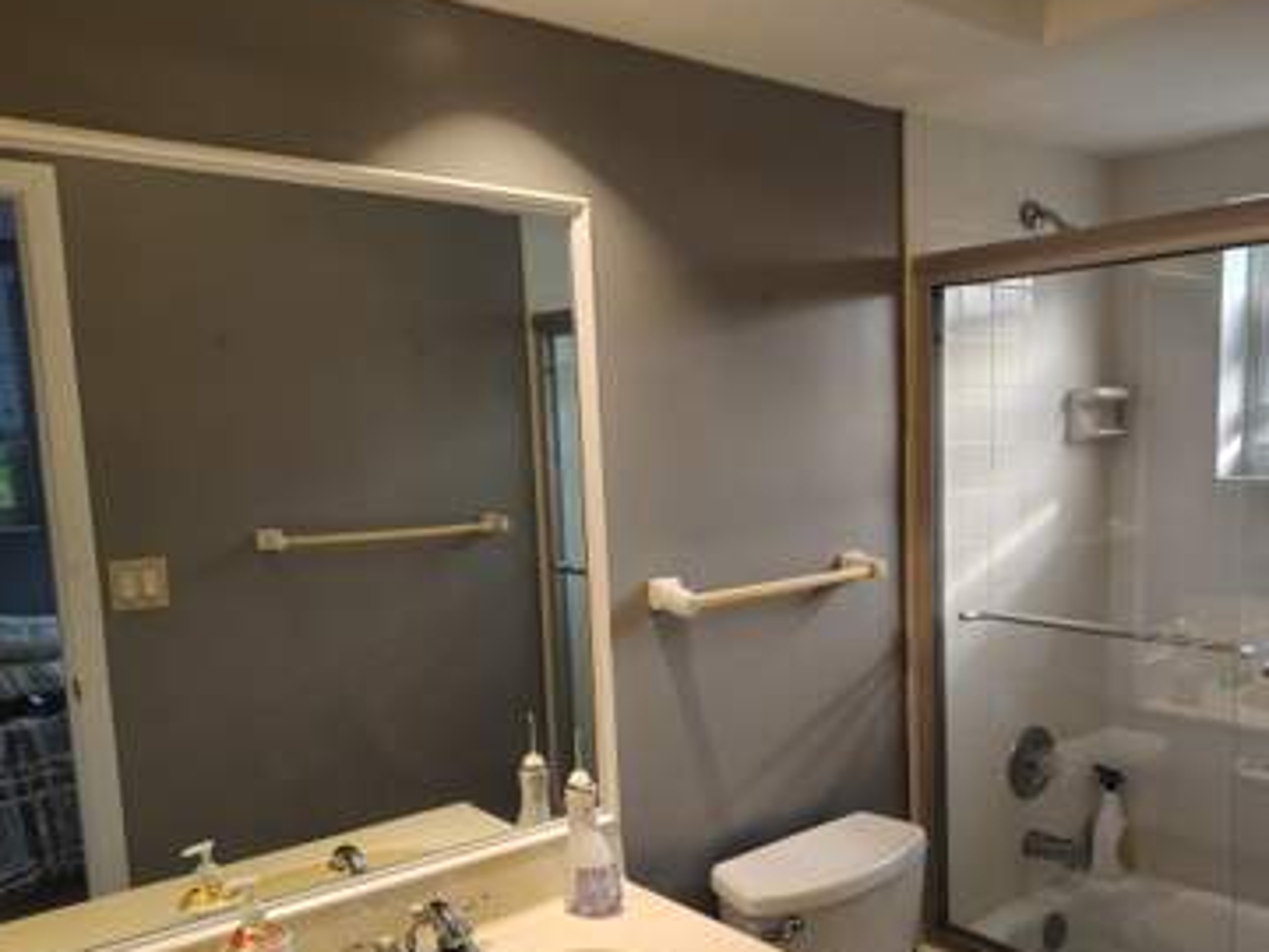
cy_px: 596
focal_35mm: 32
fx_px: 1173
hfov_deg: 55.9
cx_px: 818
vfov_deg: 43.8
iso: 975
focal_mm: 5.56
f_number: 1.8
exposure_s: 1/120
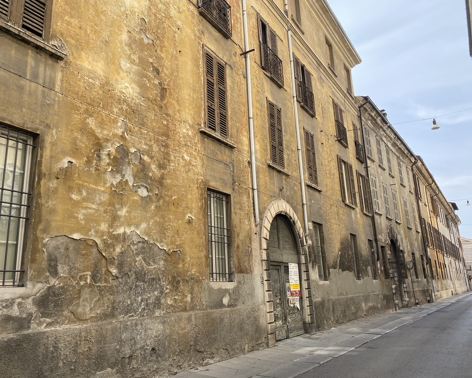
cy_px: 184
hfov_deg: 62.1
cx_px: 220
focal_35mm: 28
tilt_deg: +14.8
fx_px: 391
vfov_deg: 51.5
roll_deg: +1.6
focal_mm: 4.25
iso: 32
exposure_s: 1/729
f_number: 1.8
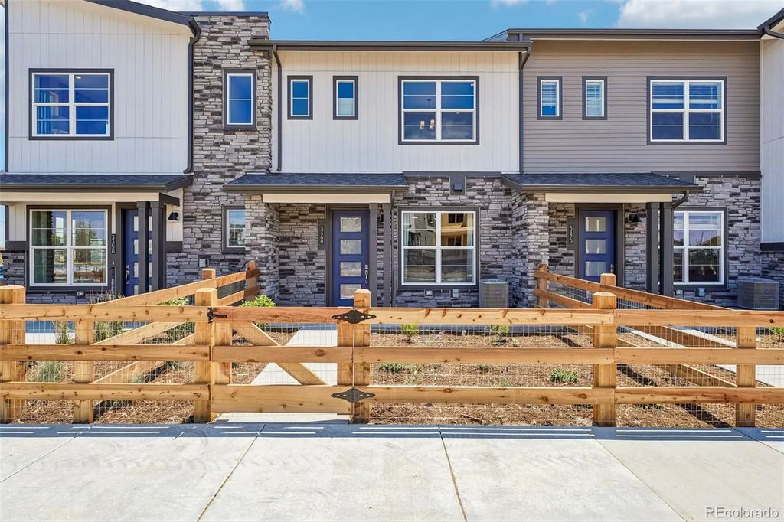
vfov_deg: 64.2
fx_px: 416
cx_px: 392
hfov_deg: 86.6
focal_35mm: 19
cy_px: 261
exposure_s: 1/125
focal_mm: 19.1
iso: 100
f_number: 8
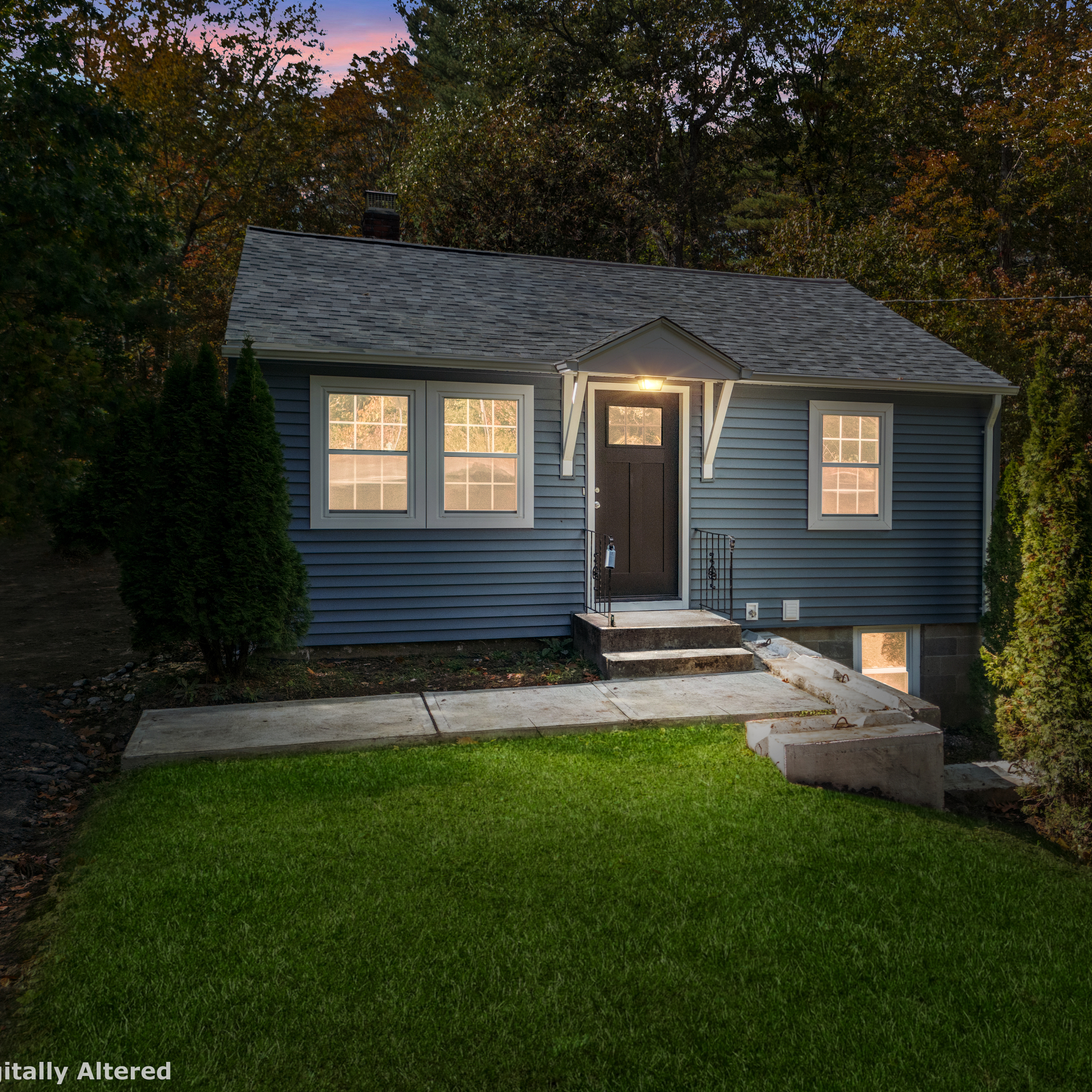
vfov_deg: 55.6
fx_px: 1035
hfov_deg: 54.9
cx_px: 696
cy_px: 535
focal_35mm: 29
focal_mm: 6.72
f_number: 1.7
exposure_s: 1/320
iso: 120
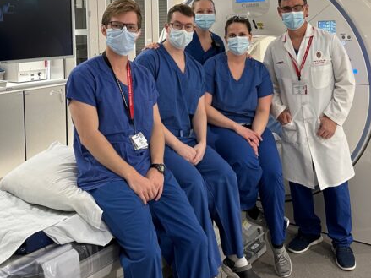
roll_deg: +0.9
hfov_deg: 44.8
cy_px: 55
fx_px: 450
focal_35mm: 42
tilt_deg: -3.8
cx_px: 201
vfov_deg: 33.3
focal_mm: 6.86
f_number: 1.78
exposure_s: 1/60
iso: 250
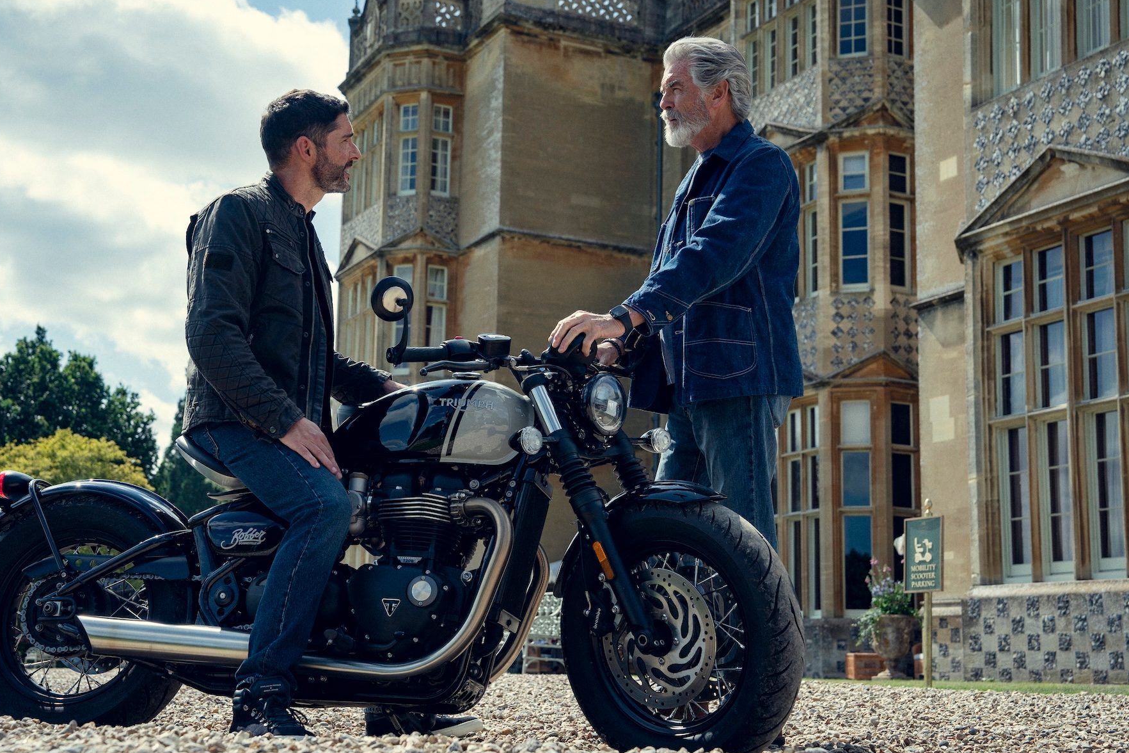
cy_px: 383
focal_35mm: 51
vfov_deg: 26.5
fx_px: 1599
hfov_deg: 38.8
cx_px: 497
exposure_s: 1/640
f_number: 5.6
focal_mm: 45
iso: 160
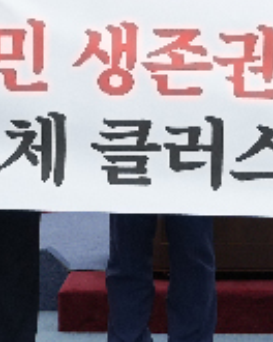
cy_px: -24
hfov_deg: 10.5
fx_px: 1475
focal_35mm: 146
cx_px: 269
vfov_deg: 13.0
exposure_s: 1/40
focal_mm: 32
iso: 250
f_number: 4
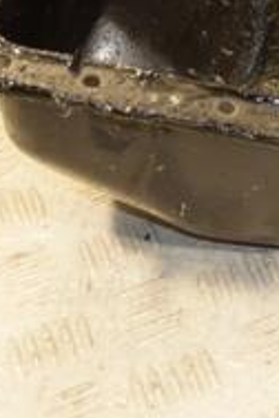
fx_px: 1767
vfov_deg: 13.3
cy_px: -22
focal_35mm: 152
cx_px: 436
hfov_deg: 8.8
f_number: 5
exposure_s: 1/100
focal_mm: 32
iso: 800
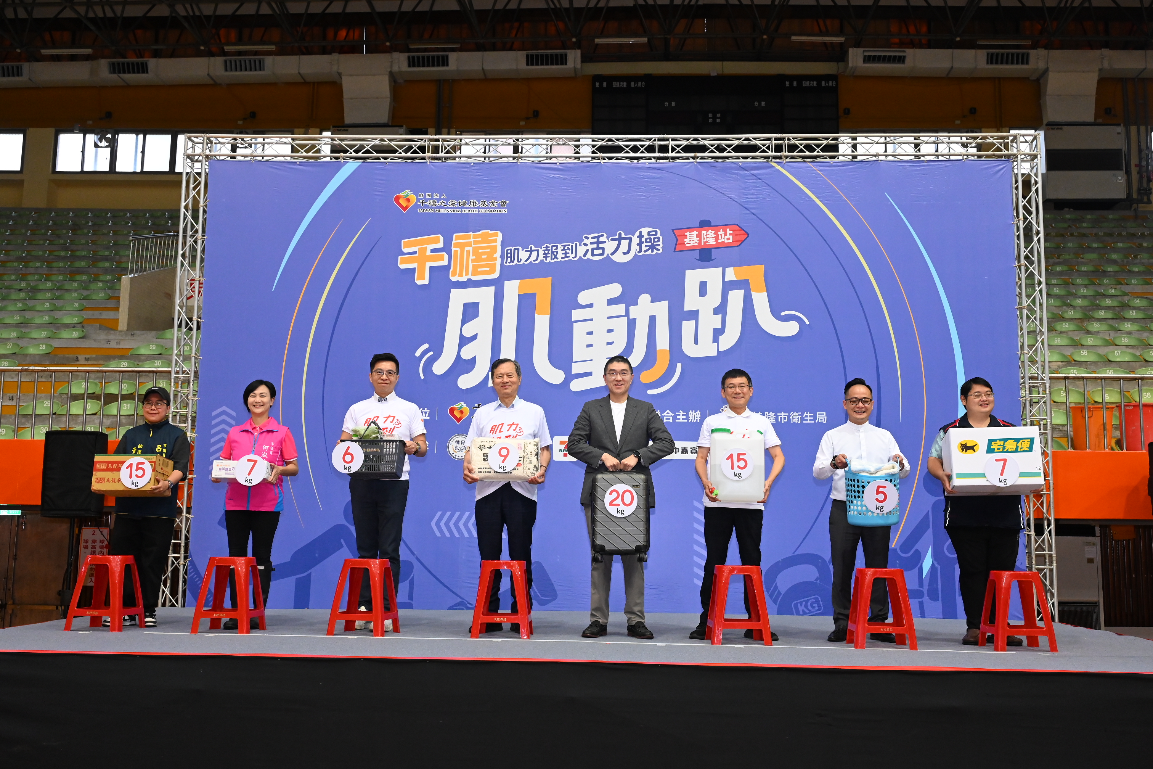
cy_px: 384
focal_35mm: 34
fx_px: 1089
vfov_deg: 38.9
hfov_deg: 55.8
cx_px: 576
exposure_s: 1/160
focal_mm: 34
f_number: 5.6
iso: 3200
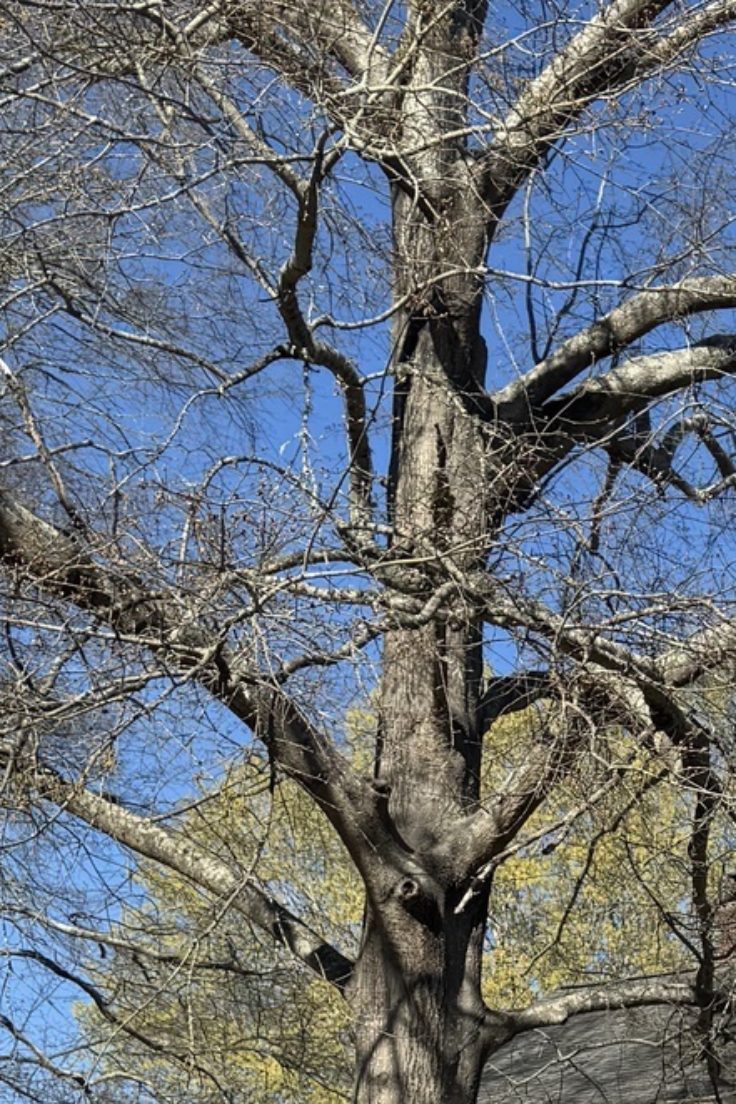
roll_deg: -1.8
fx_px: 2666
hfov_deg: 14.9
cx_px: 1016
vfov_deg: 22.2
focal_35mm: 87
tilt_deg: +9.2
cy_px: 1177
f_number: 1.78
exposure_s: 1/3597
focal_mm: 6.76
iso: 80
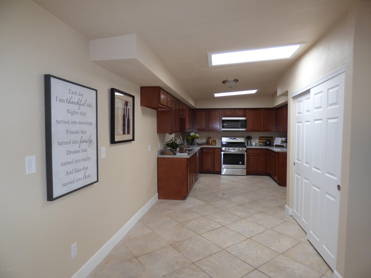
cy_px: 139
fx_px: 214
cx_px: 186
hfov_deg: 81.7
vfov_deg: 66.0
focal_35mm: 20
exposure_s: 1/100
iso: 200
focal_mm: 3.58
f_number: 2.8
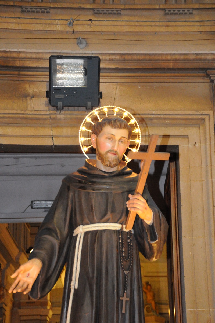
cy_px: 162
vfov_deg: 21.9
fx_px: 835
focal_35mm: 93
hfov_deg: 14.7
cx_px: 108
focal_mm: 62
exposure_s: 1/100
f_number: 7.1
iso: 3200
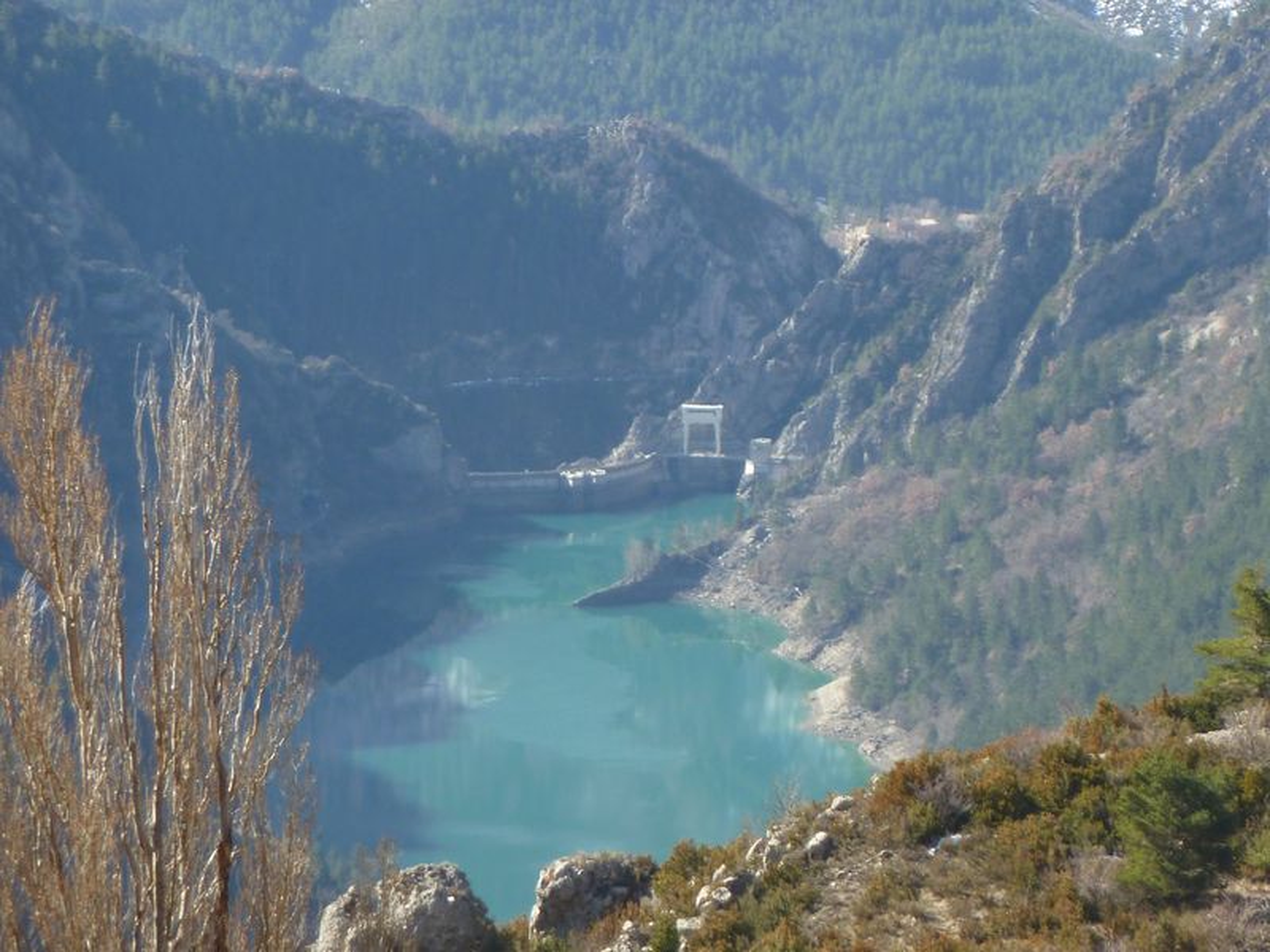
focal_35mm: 364
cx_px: 635
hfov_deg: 5.4
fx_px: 13355
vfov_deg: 4.1
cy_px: 476
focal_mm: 49.2
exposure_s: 1/160
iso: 80
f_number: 4.9
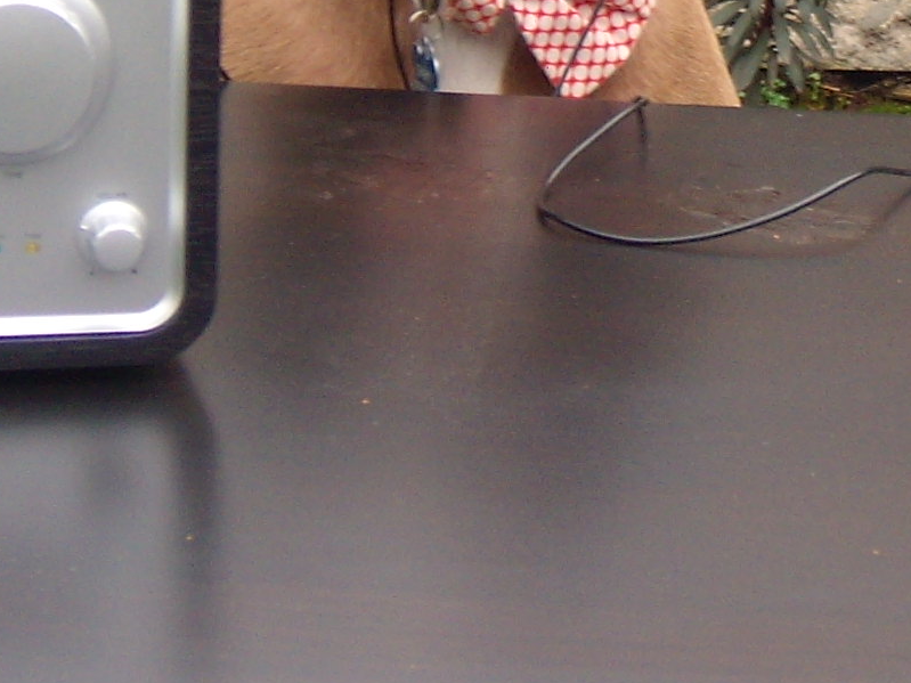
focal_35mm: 134
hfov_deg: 14.5
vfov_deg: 10.9
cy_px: -68
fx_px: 3526
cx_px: 860
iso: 64
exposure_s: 1/46.1
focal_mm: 6.4
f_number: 3.5
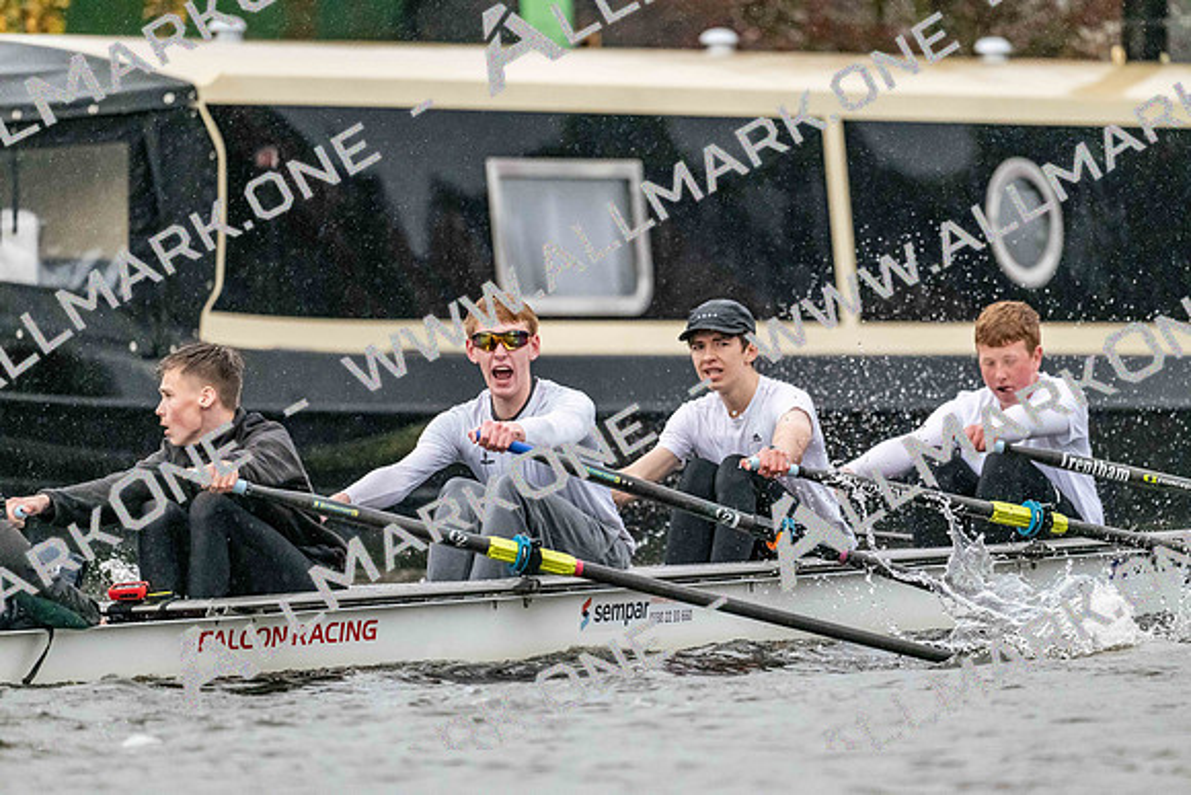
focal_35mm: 400
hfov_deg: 5.2
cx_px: 596
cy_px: 398
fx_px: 13236
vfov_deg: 3.4
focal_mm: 400
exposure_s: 1/2000
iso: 8000
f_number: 4.5
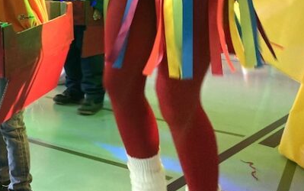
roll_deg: -0.3
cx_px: 21
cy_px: -18
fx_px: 439
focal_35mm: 53
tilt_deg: -5.7
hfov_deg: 35.5
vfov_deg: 23.0
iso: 250
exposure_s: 1/41
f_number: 1.8
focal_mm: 4.25
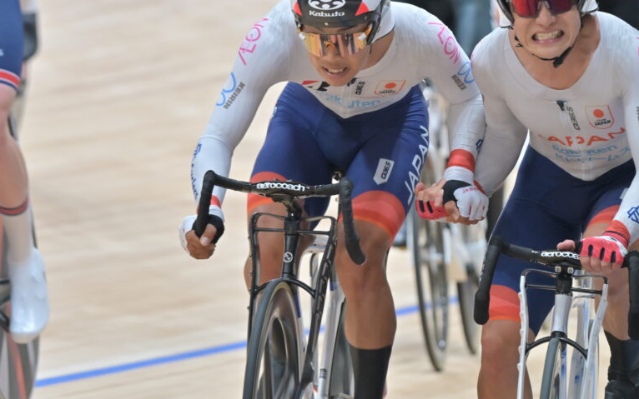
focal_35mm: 559
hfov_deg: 3.8
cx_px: 496
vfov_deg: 2.4
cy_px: 138
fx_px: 9736
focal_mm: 350
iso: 1250
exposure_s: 1/400
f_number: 6.3
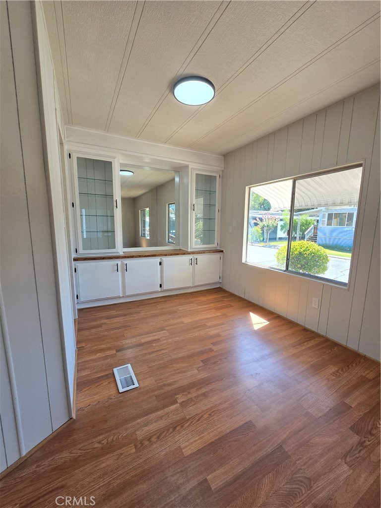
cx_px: 190
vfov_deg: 106.2
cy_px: 254
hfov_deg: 89.9
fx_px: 191
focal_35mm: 13
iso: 80
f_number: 2.2
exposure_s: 1/120
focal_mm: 2.2
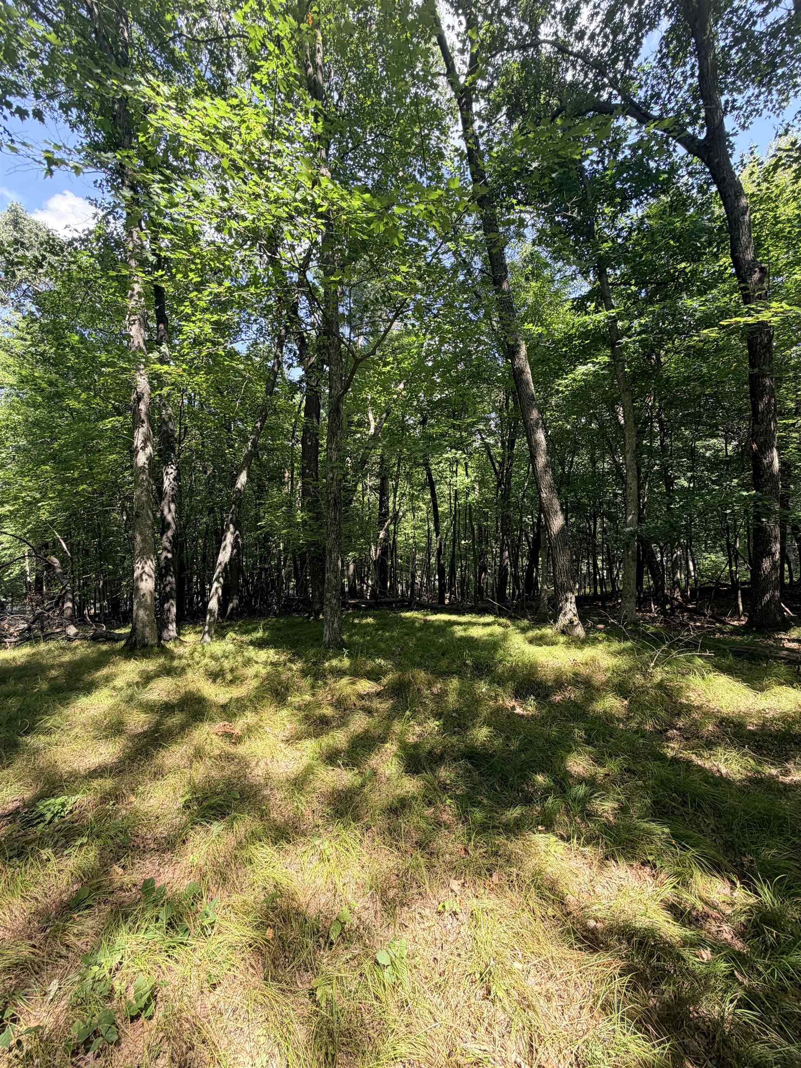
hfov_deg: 85.7
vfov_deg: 102.1
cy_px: 534
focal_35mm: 14
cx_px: 400
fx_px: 432
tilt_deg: +1.0
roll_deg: +0.0
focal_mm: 2.22
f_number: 2.2
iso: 40
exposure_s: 1/168
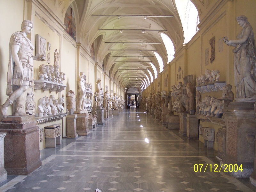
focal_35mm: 38
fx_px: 281
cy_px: 96
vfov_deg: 37.7
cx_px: 128
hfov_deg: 49.0
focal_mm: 8
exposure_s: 1/45
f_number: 2.8
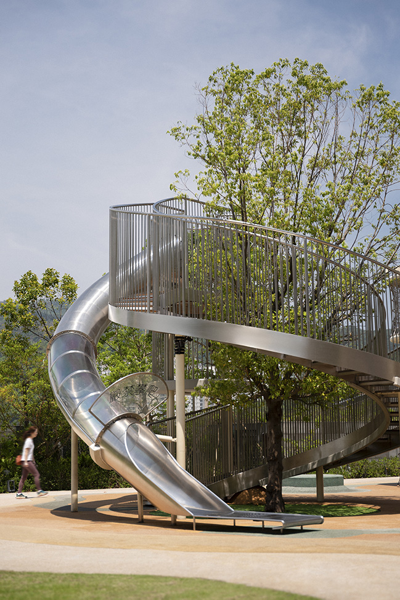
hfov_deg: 24.2
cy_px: 300
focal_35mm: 56
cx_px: 200
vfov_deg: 35.7
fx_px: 934
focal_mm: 56
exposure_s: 1/2500
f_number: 2.8
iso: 400
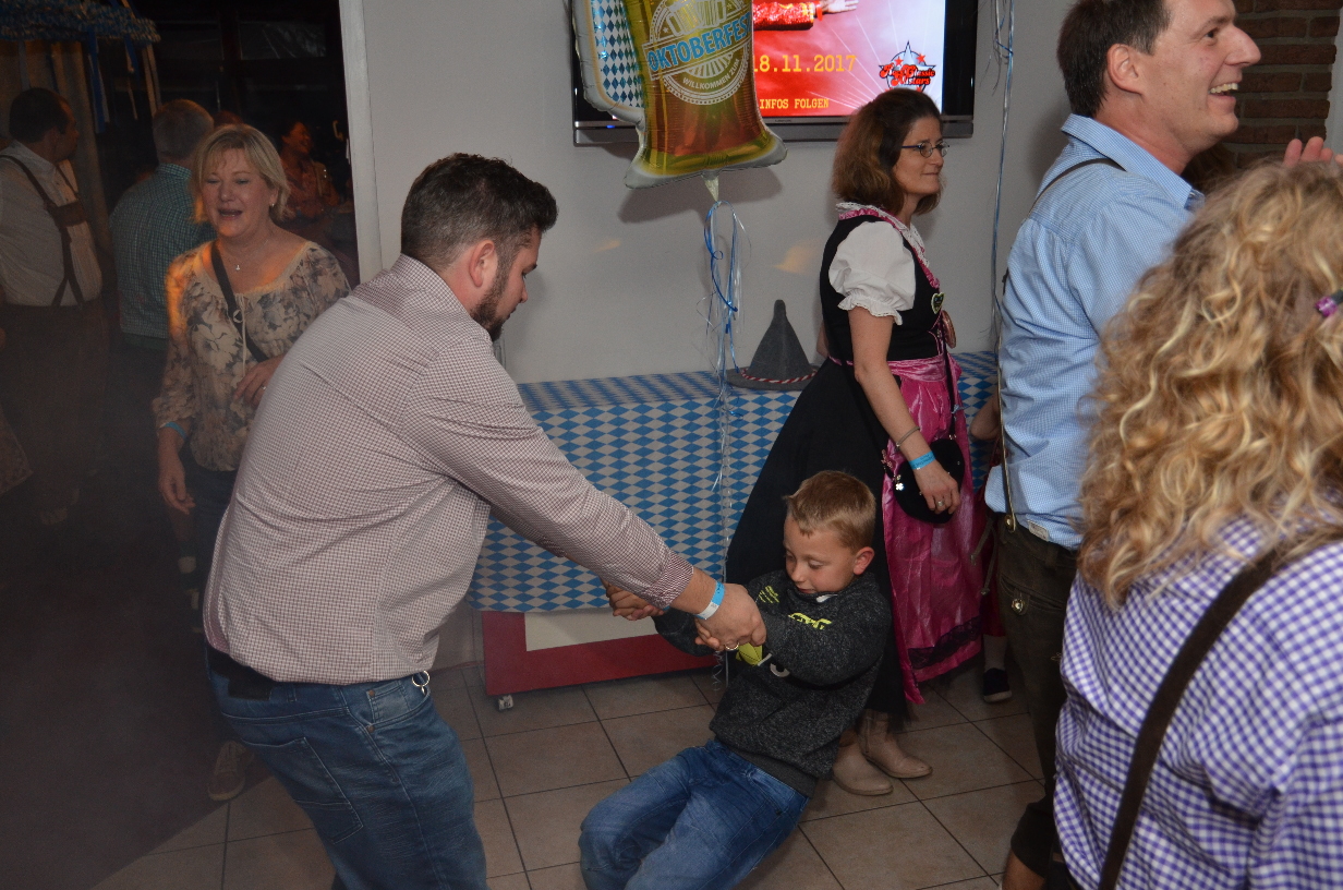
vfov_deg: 39.8
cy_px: 445
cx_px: 672
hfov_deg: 57.3
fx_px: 1229
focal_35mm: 33
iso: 800
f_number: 4
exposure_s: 1/60
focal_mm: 22
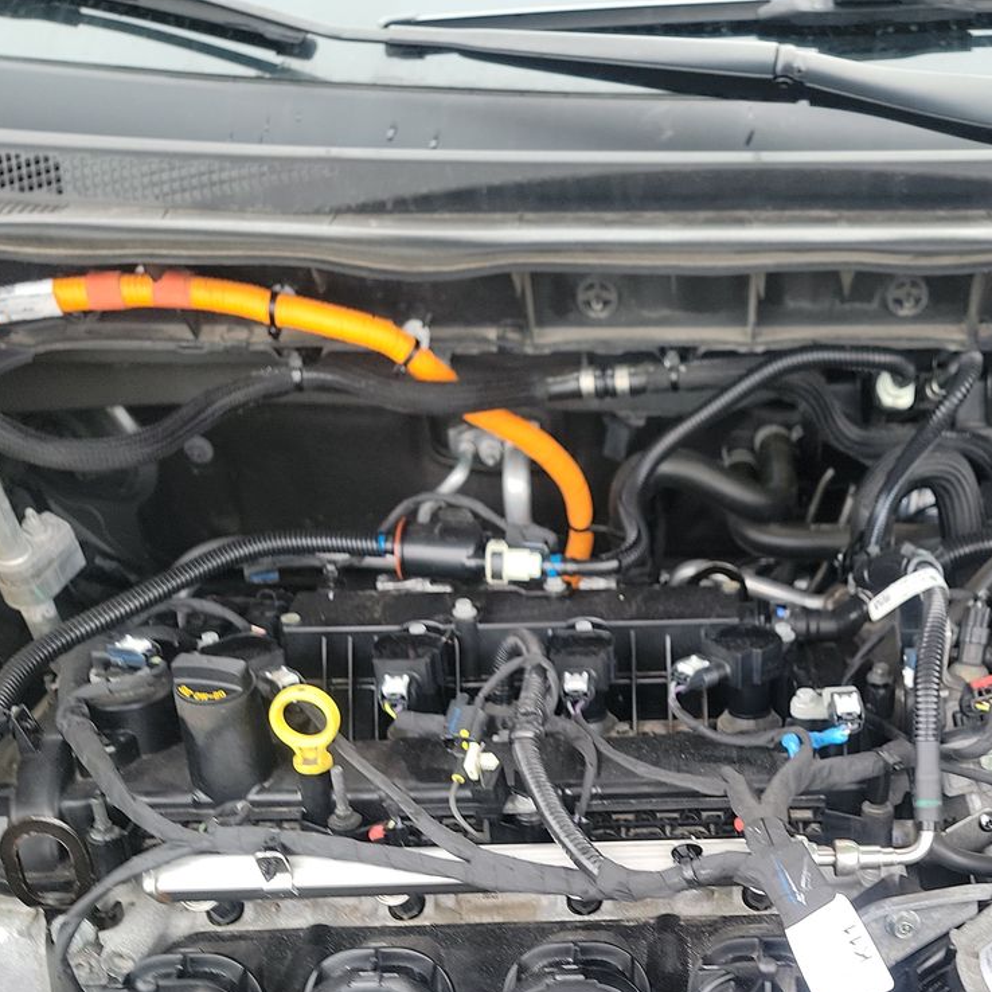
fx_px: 1491
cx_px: 745
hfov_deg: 35.9
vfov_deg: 35.5
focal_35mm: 46
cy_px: 805
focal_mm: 6.7
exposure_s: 1/59
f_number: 1.8
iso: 90
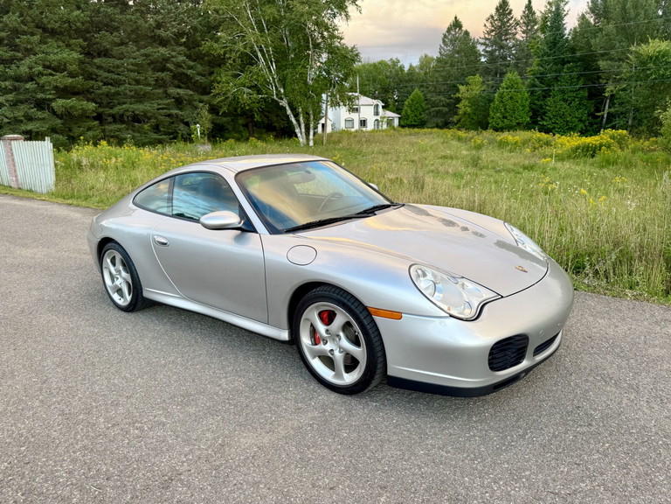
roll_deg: +0.9
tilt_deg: -13.5
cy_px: 252
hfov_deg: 71.6
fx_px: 465
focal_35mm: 24
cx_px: 336
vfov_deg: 56.8
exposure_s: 1/121
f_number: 1.78
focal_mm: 6.76
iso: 64
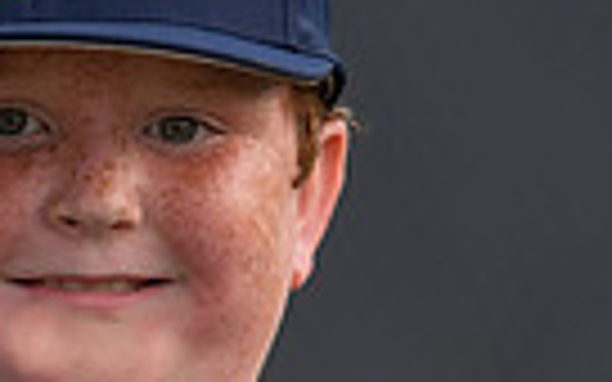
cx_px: 158
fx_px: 14944
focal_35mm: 896
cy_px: 411
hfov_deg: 2.3
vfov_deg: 1.5
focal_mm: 200
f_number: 2.8
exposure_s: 1/320
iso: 250
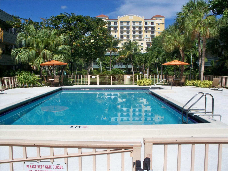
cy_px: 86
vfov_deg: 40.7
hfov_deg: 52.6
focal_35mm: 35
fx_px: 231
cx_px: 114
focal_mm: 7.54
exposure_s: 1/1250
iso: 80
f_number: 4.8
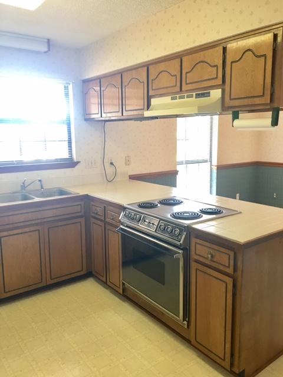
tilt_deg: -7.8
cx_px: 142
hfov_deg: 48.2
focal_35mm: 29
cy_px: 188
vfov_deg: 61.7
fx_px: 316
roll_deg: +0.0
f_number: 2.2
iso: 80
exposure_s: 1/17
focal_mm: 4.15
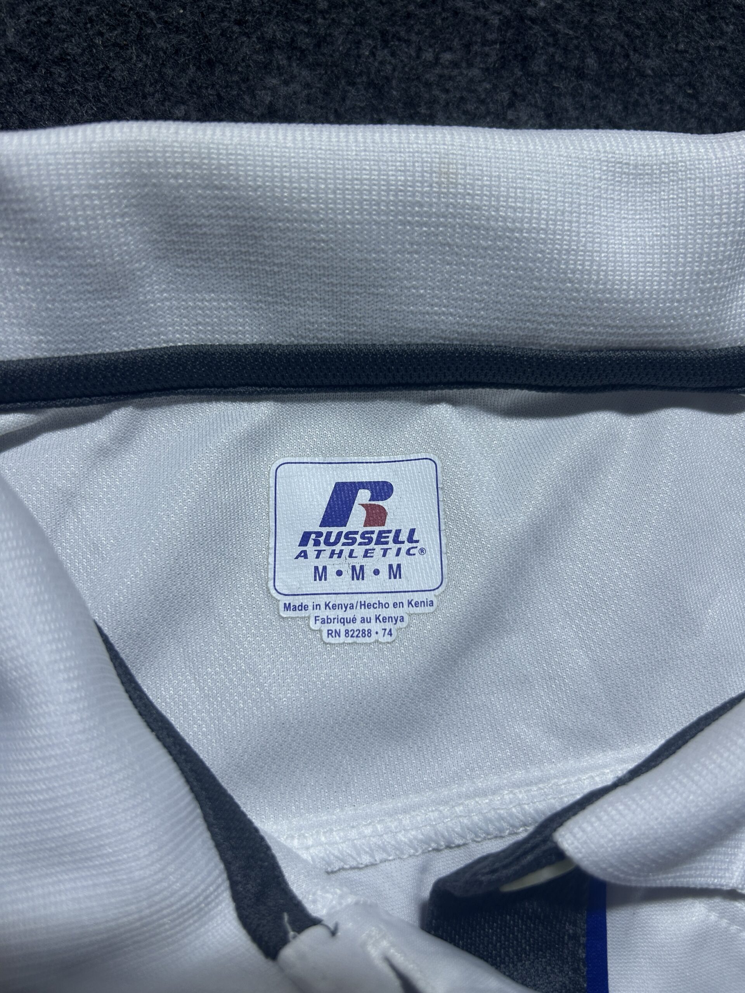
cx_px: 372
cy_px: 496
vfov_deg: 67.3
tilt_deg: -53.4
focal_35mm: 26
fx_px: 746
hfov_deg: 53.1
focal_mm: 5.7
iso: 32
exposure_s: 1/147
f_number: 1.5
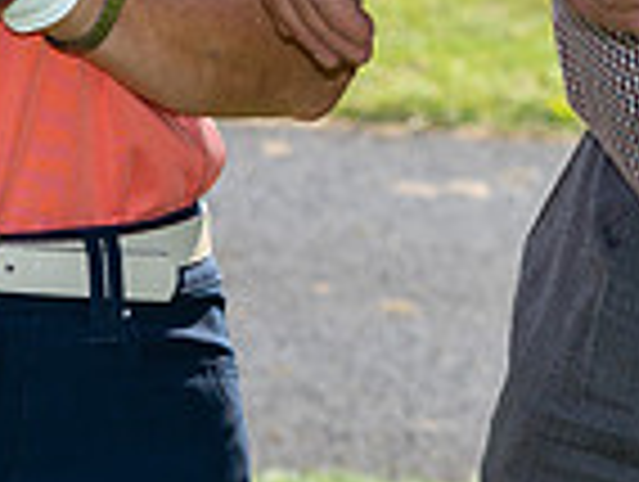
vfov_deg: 3.0
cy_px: -454
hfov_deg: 4.0
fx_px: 9061
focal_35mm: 490
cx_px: 449
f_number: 9
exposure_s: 1/200
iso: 100
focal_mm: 95
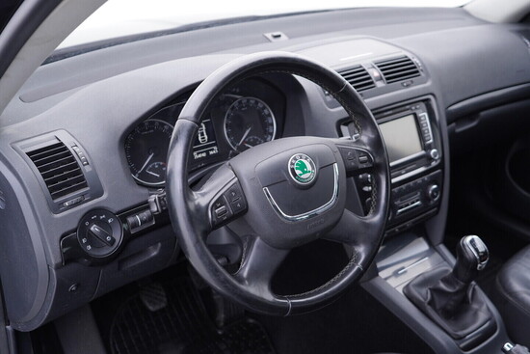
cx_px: 265
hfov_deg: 53.1
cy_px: 177
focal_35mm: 36
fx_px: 530
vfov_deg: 36.9
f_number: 2.8
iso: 250
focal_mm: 24
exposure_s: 1/40
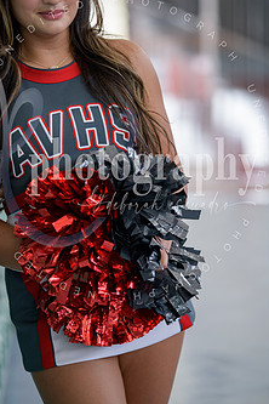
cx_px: 98
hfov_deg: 8.5
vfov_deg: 12.7
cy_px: 144
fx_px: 1816
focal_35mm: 162
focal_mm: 120
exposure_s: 1/125
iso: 250
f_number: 2.8
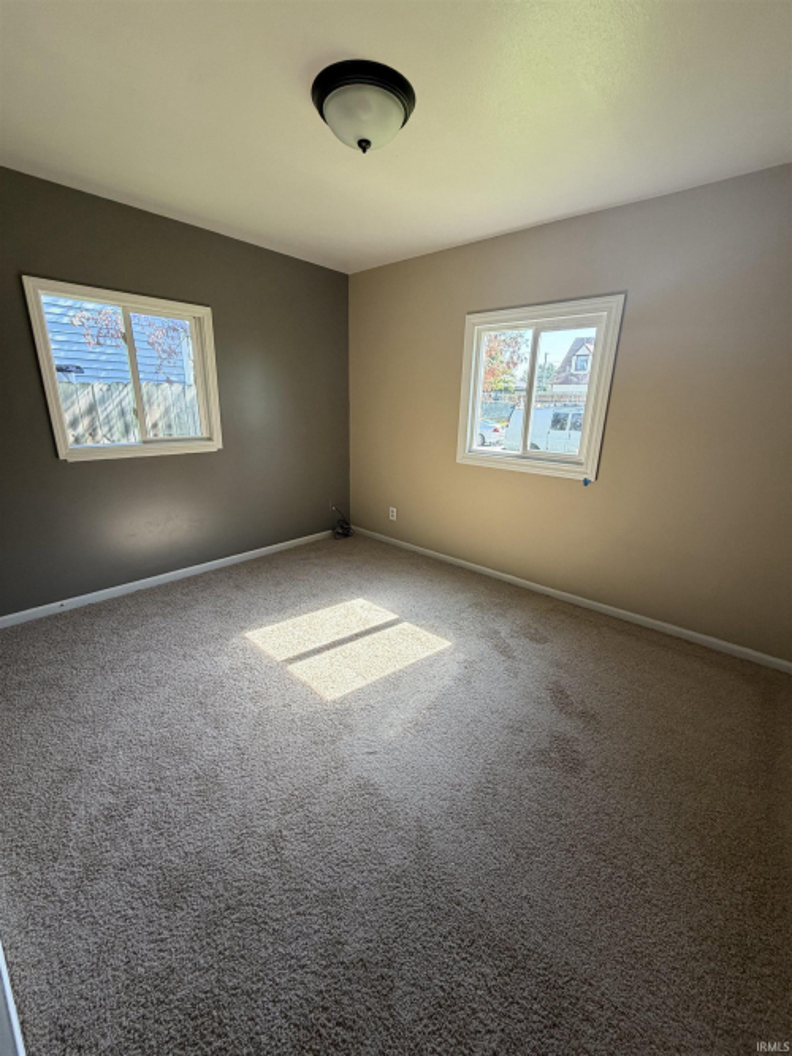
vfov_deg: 102.1
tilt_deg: -16.6
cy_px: 528
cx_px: 396
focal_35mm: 14
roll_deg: -1.5
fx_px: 427
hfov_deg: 85.7
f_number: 2.2
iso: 125
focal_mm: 2.22
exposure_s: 1/121
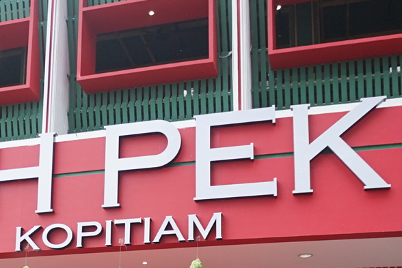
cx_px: 57
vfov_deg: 19.8
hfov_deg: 29.5
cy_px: 288
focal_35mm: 66
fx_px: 738
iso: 320
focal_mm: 16
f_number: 3.5
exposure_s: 1/800
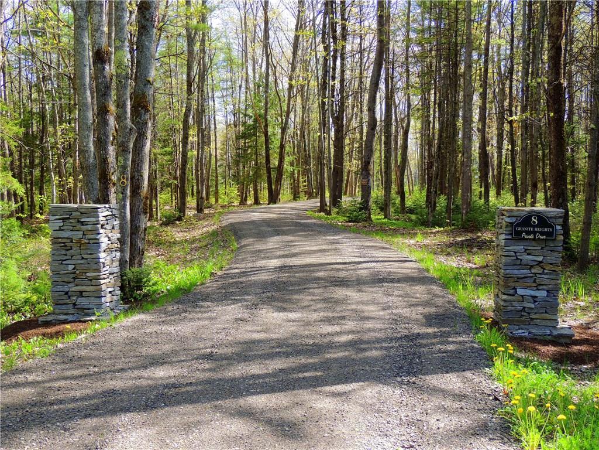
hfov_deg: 43.9
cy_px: 225
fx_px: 744
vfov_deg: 33.6
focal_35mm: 43
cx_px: 300
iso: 100
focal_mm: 7.6
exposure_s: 1/160
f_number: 3.4
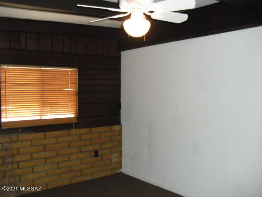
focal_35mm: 36
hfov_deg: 51.4
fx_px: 272
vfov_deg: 39.7
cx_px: 131
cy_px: 98
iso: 400
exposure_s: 1/60
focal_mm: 6.3
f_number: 3.1
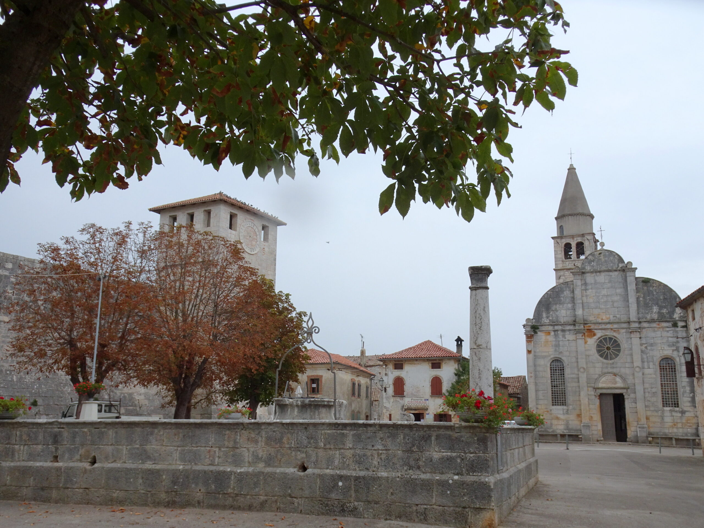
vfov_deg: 44.2
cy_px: 264
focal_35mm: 32
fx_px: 651
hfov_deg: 56.8
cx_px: 352
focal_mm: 5.43
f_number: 4
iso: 80
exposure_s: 1/250
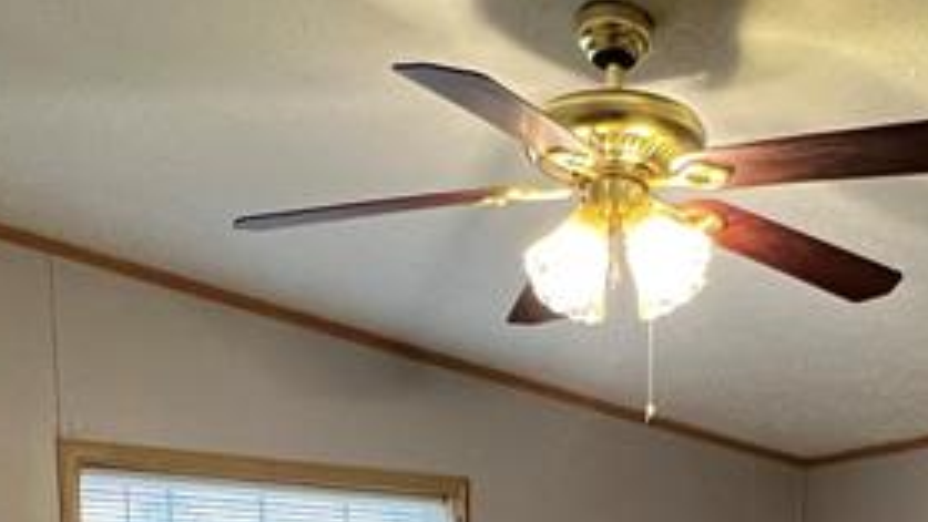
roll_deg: -0.2
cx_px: 649
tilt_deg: -7.7
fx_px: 1280
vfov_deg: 19.2
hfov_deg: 39.2
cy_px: 848
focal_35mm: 52
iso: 250
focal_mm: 1.57
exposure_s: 1/120
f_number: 1.8
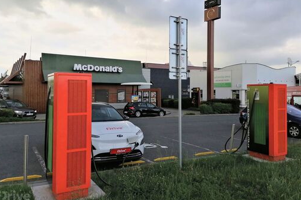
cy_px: 89
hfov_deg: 60.3
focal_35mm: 31
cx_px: 148
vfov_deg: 42.2
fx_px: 259
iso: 50
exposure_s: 1/437
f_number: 1.8
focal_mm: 5.3
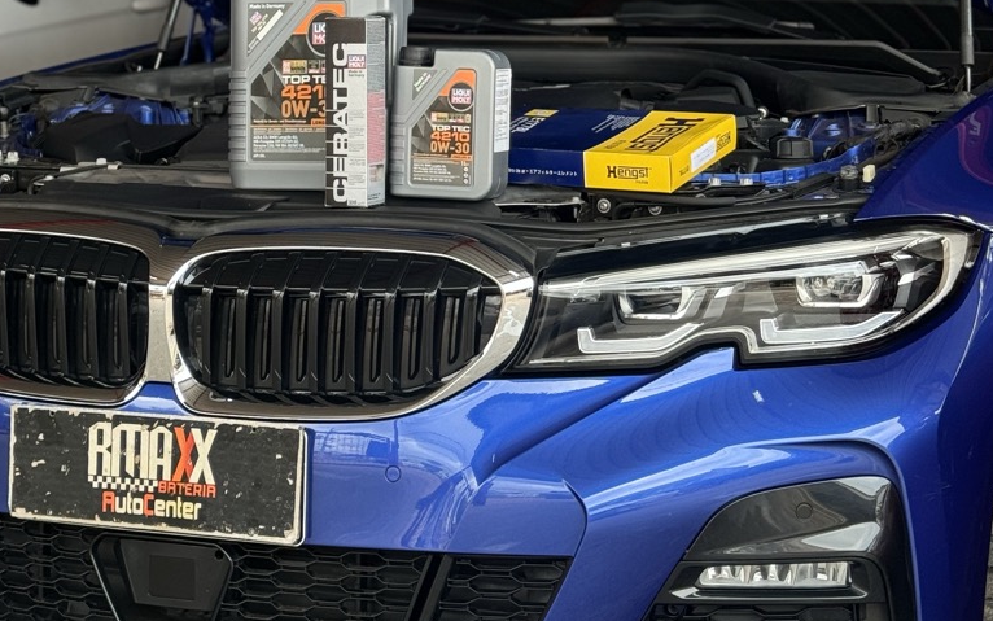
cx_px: 467
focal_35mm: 93
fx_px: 2517
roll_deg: +0.8
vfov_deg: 13.6
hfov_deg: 22.3
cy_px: -167
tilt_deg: +4.0
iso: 64
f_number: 1.78
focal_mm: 6.76
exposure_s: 1/321
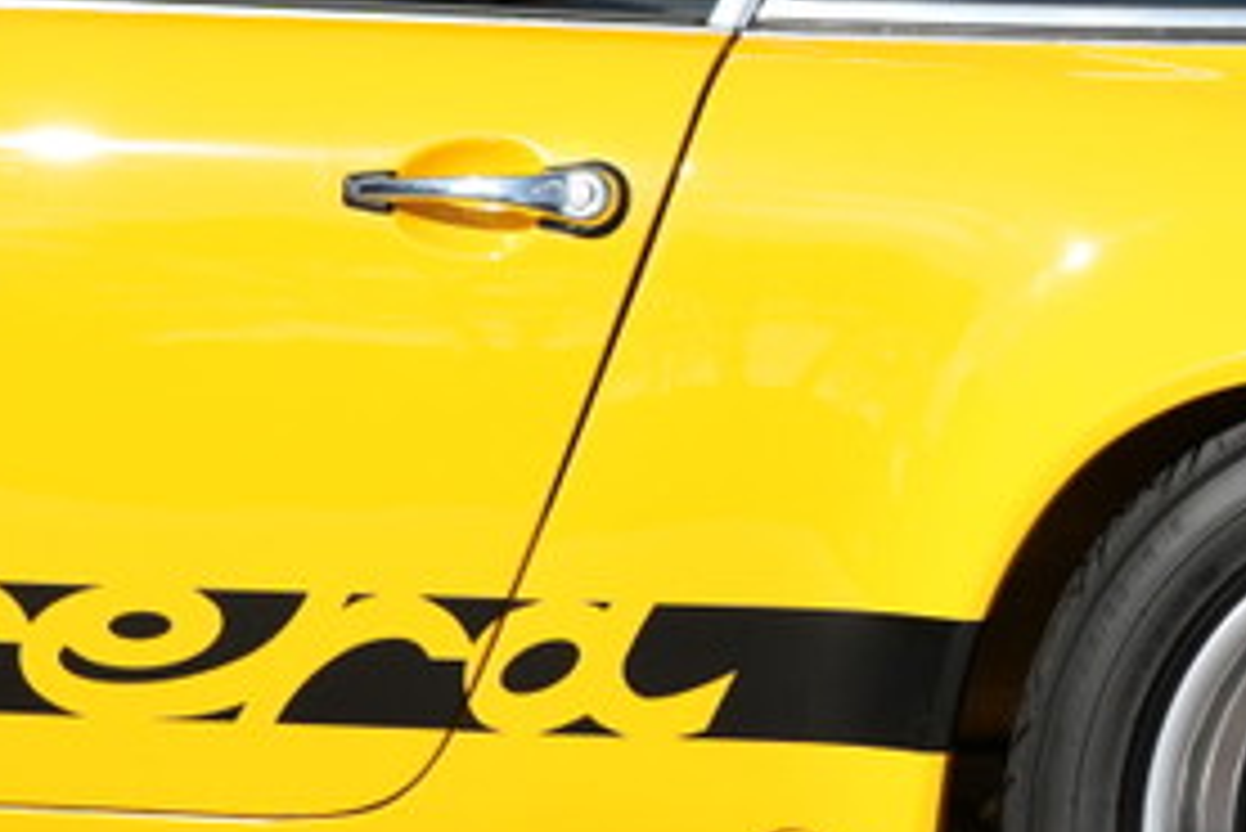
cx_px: 2254
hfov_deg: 7.2
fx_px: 9592
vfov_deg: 5.0
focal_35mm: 277
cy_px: 160
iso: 100
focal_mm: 50
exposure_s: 1/400
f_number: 4
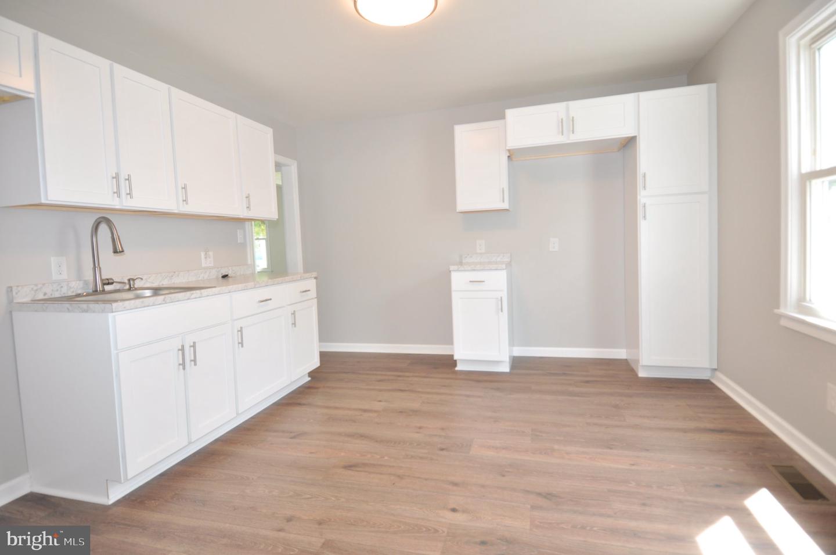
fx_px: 417
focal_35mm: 18
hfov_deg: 90.1
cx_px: 418
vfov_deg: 67.2
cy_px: 278
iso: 400
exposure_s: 1/80
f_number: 4.5
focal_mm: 12
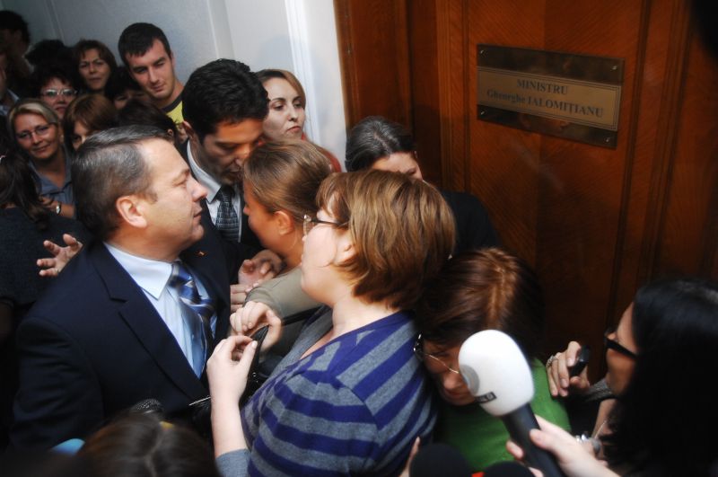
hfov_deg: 62.0
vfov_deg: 43.5
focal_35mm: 30
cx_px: 359
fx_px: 597
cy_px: 238
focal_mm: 20
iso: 640
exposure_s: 1/80
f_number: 2.8
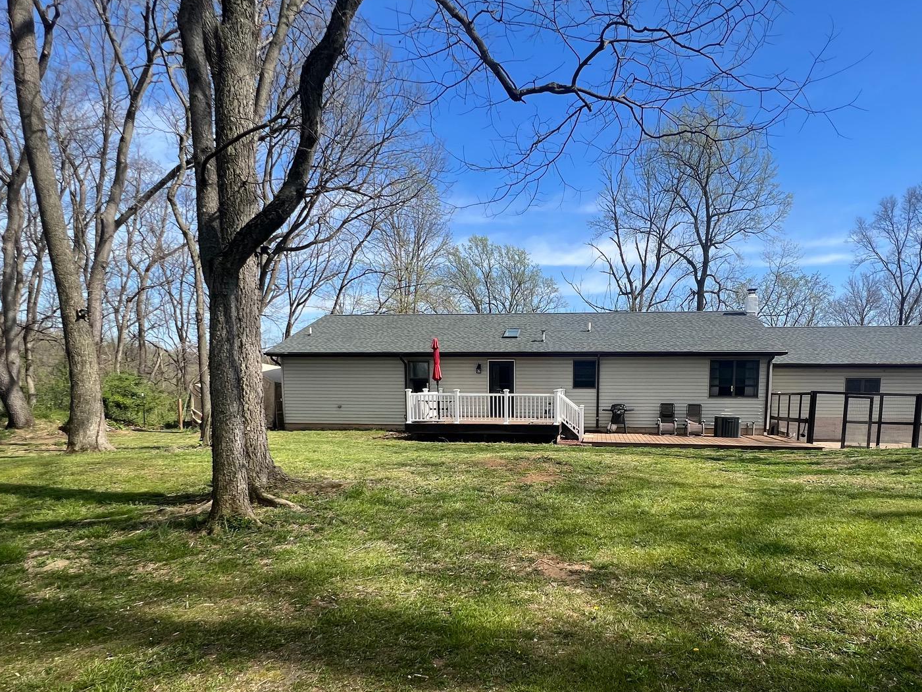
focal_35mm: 19
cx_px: 543
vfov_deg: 67.1
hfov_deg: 83.8
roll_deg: -0.3
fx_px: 506
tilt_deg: -6.2
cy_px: 454
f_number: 1.8
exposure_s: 1/881
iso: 32
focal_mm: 1.57
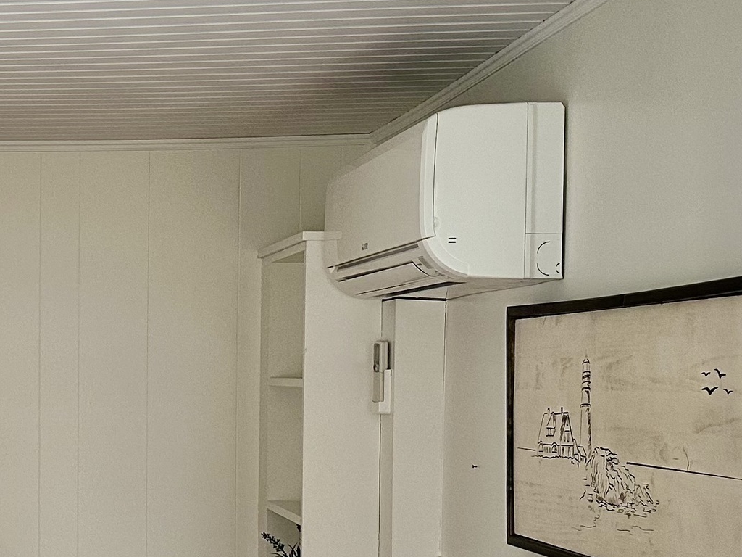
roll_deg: -0.1
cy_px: 413
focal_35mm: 72
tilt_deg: -1.4
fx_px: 1543
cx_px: -72
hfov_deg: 25.1
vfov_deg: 20.3
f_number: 1.78
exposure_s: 1/94
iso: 250
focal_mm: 6.86
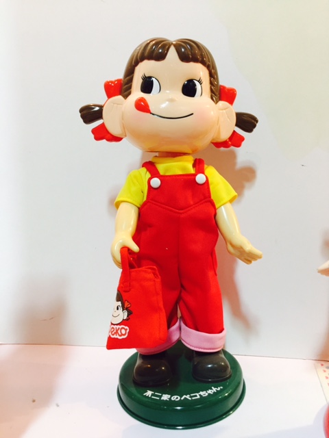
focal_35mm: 29
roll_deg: +2.2
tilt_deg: -6.5
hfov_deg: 48.2
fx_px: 367
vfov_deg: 61.7
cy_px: 219
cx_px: 164
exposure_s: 1/33
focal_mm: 4.15
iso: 125
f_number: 2.2
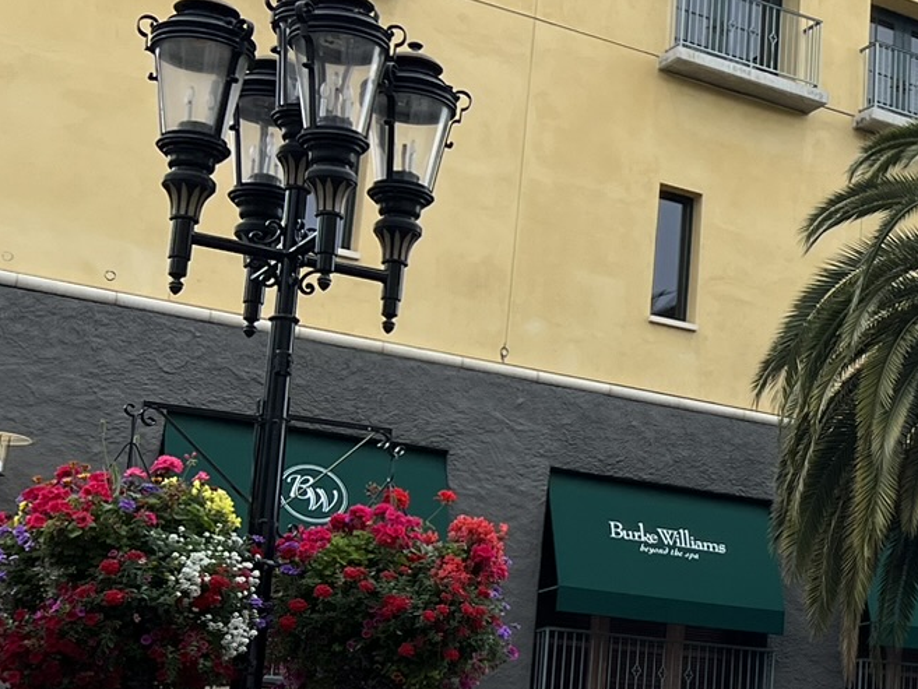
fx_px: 2148
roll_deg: +1.2
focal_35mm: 81
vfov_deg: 18.2
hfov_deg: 20.7
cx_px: 1360
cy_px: 419
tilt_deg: +14.1
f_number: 1.5
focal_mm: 5.7
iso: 50
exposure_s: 1/1209
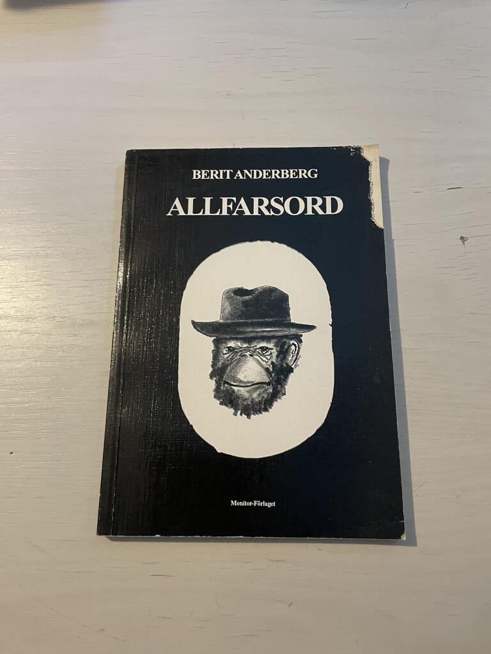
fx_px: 492
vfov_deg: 67.3
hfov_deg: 53.1
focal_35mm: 26
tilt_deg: -75.5
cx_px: 246
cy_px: 327
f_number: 1.6
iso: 320
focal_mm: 4.2
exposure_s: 1/50
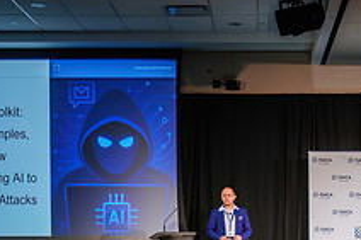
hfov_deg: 18.7
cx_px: 306
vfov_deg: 12.4
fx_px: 1082
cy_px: 293
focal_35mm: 108
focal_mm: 23.4
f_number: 2.8
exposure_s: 1/50
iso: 800
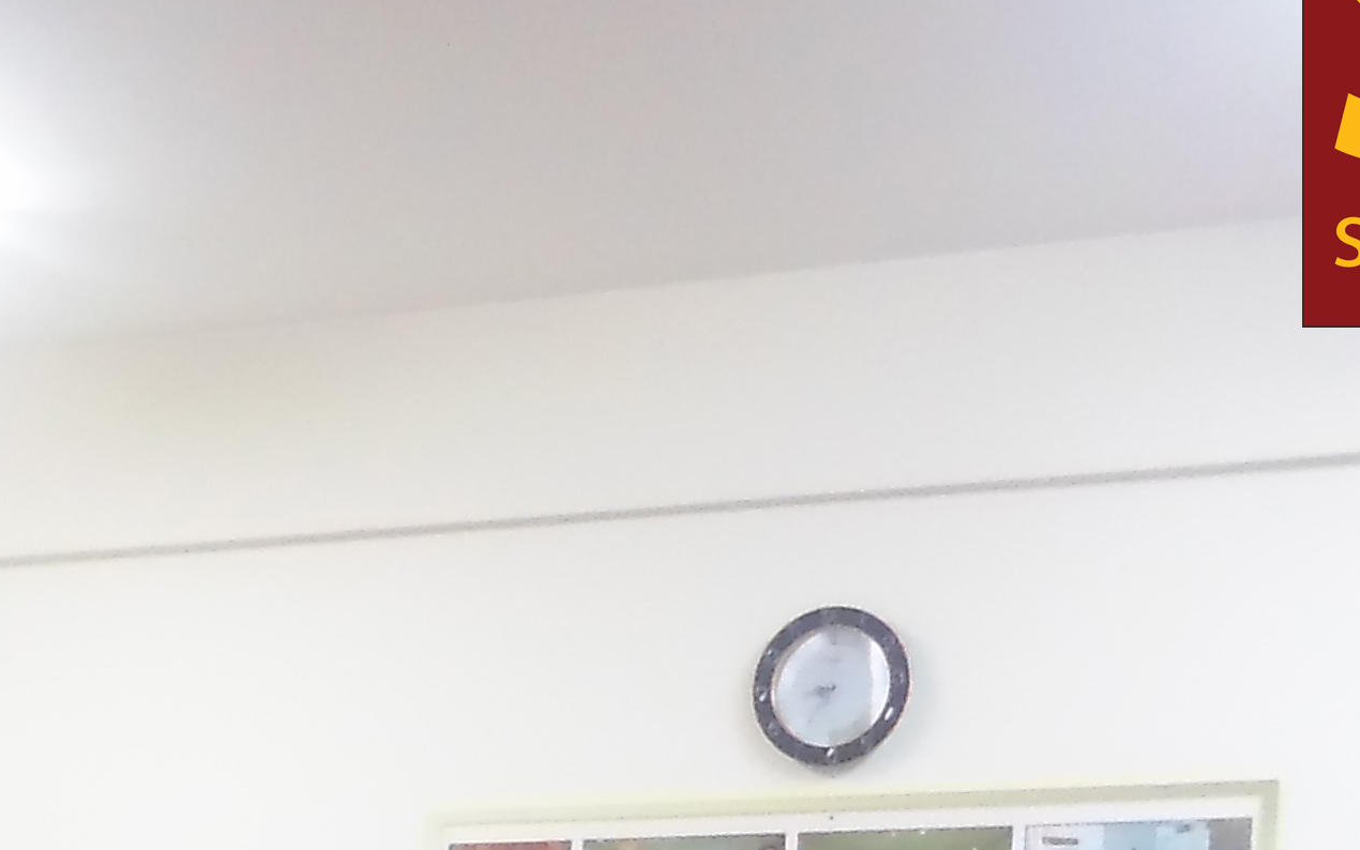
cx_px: -230
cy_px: 1670
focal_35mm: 100
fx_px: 3707
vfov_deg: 11.8
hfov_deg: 19.7
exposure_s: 1/20
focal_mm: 4.6
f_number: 3.5
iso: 400
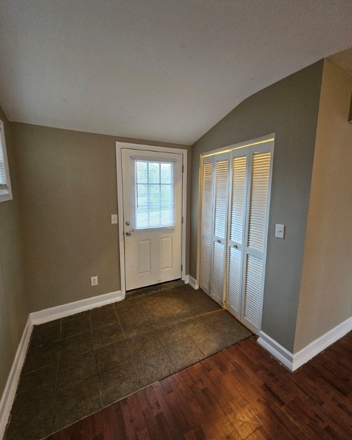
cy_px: 216
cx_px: 181
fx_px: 182
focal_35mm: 14
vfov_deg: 100.7
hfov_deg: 88.0
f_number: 2.2
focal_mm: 2.2
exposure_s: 1/24
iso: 640
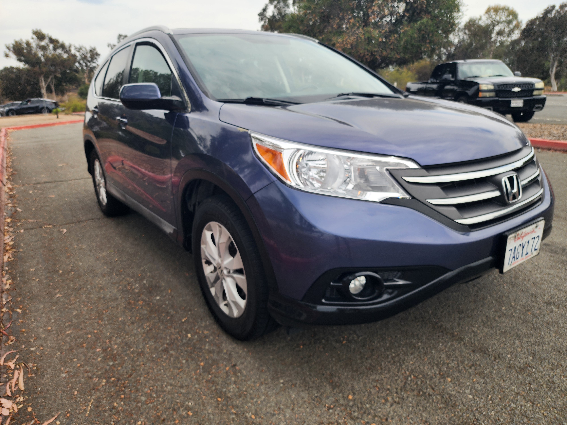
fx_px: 377
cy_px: 212
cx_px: 284
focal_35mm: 23
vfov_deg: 58.9
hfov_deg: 73.9
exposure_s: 1/634
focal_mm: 6.4
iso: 12
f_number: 1.8
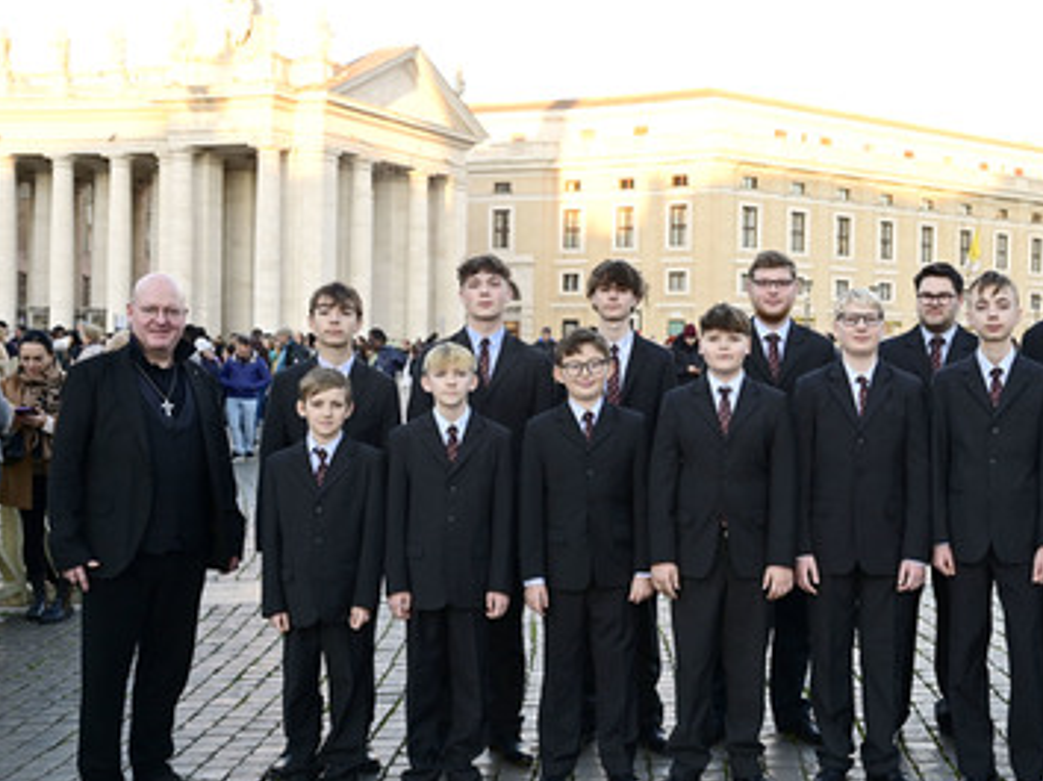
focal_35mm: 39
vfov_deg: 37.1
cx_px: 638
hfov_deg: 48.0
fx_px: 1163
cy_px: 433
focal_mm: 31.5
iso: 400
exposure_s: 1/200
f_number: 4.5
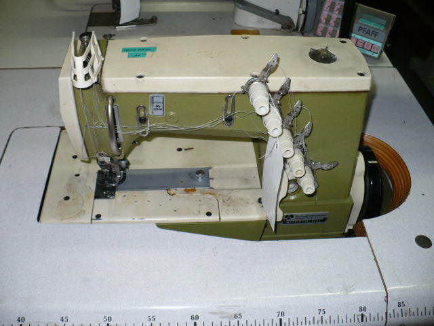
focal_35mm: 37
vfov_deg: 38.7
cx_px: 217
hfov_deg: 50.1
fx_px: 464
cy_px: 163
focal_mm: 6.1
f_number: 2.8
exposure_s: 1/30
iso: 100
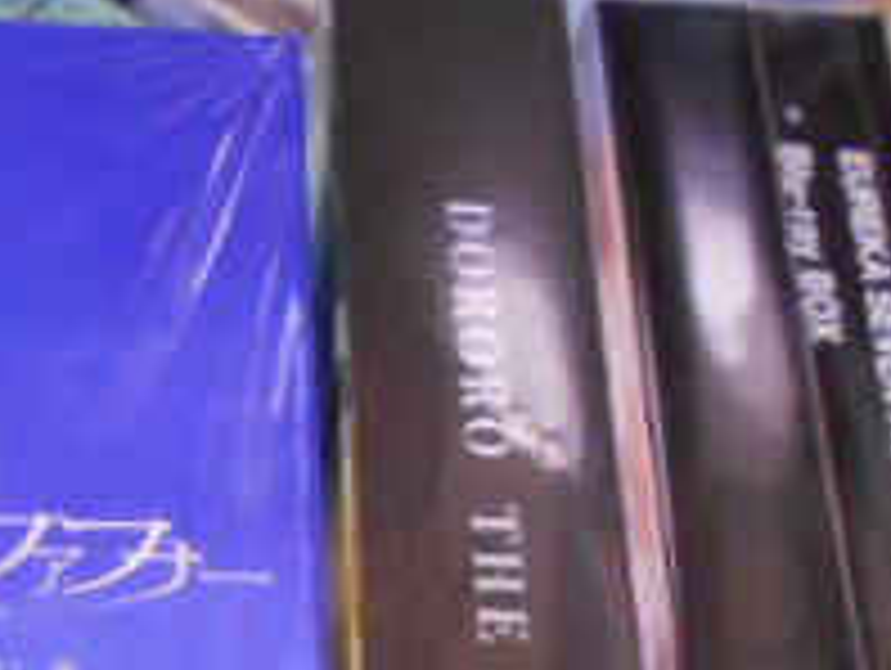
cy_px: 1070
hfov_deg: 23.1
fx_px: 2165
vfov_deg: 15.8
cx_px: 243
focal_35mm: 84
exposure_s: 1/30
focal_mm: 4.6
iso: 800
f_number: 3.2
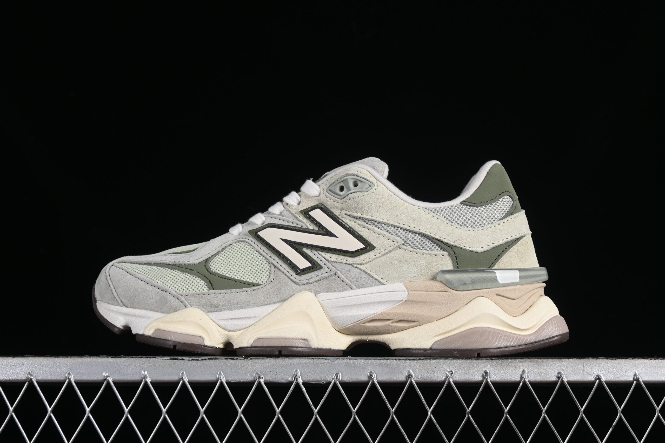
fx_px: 1385
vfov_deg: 18.2
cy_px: 222
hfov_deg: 27.0
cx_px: 332
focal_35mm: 75
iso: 160
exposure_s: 1/80
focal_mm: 50
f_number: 8
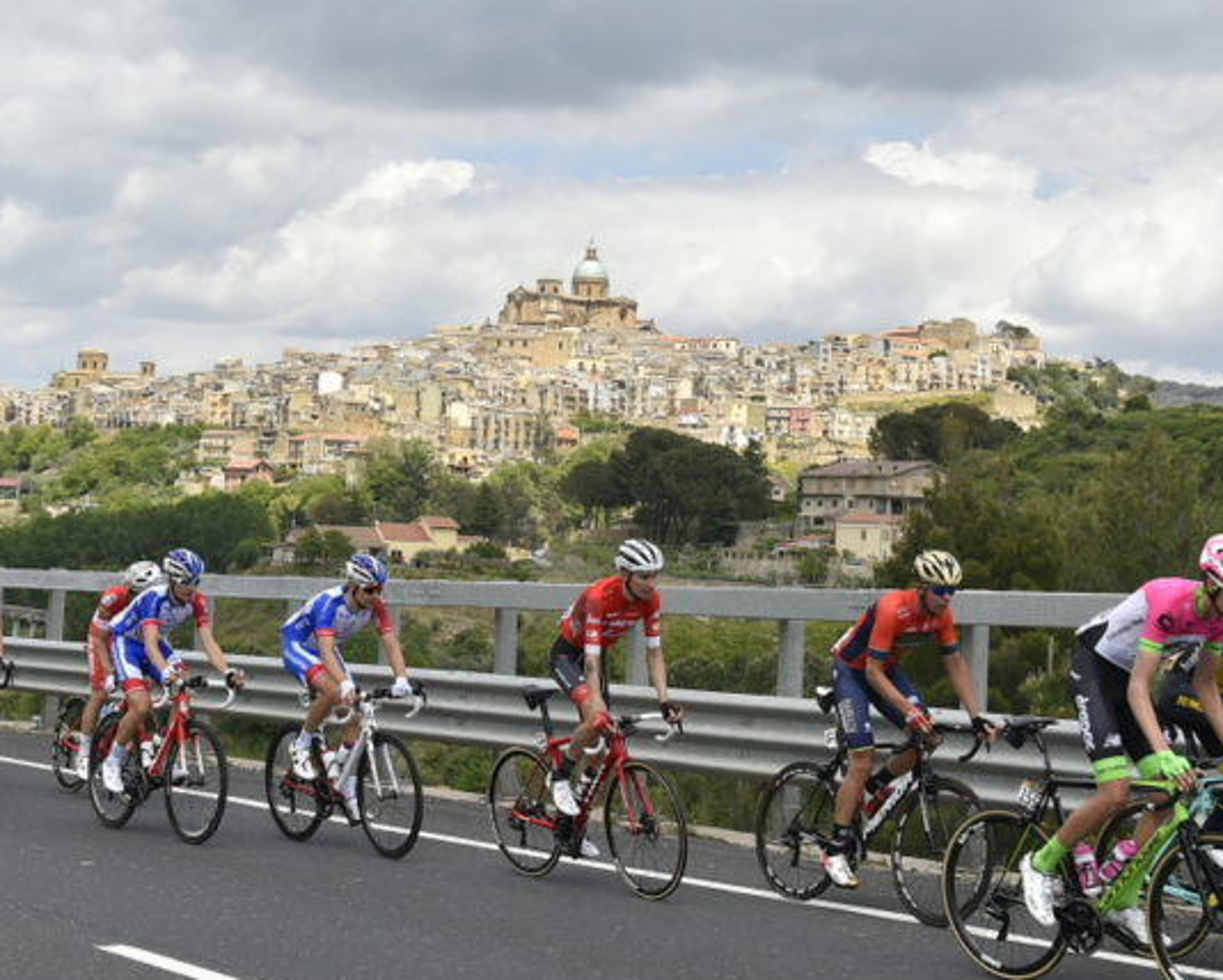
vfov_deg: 24.2
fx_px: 2282
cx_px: 586
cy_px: 441
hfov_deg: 30.0
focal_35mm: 63
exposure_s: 1/1250
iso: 320
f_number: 7.1
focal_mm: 35
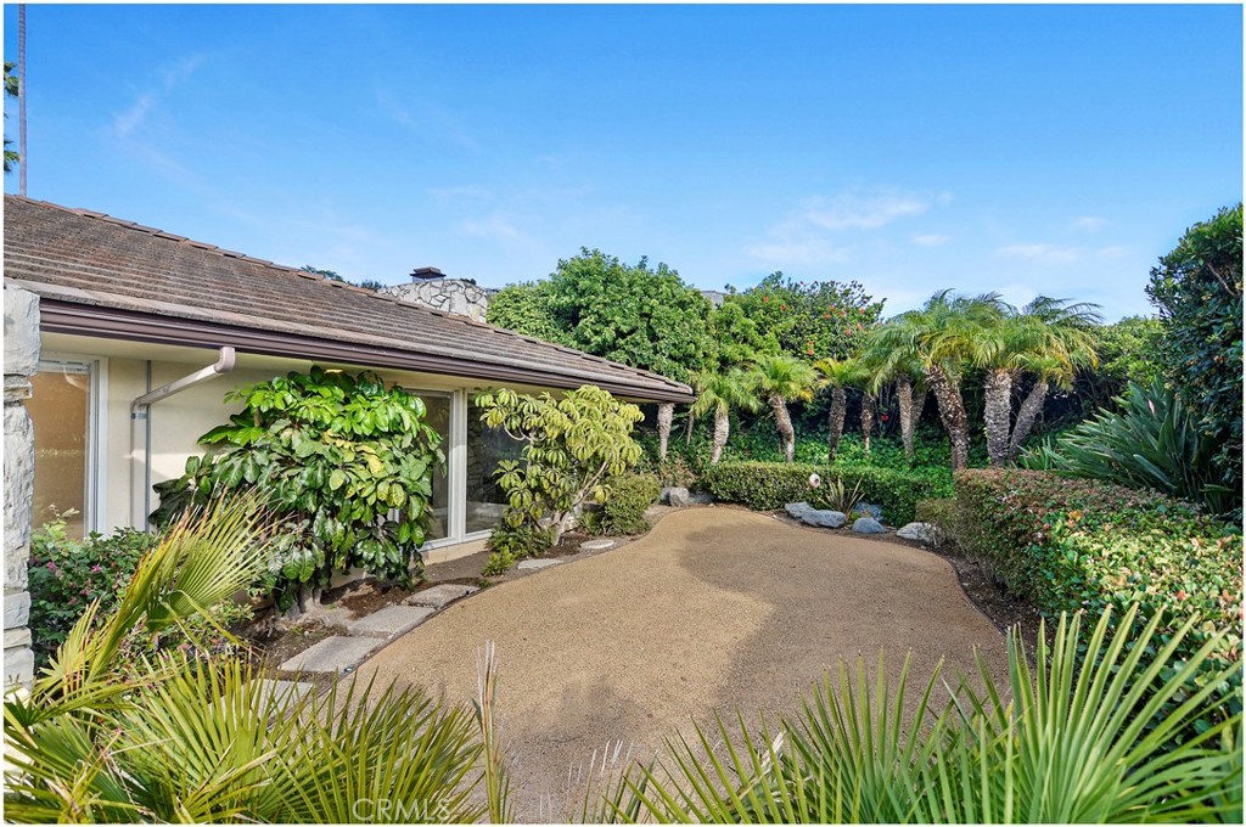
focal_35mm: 16
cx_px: 623
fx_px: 570
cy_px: 414
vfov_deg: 71.9
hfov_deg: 95.1
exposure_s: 1/320
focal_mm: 11
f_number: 4
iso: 100
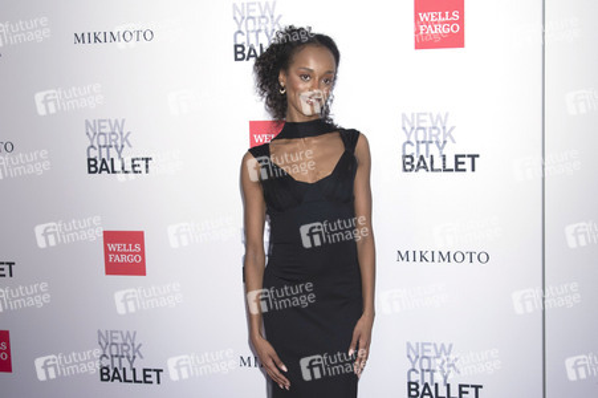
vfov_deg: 35.0
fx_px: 631
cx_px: 299
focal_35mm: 38
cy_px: 199
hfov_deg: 50.7
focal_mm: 38
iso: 640
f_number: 6.3
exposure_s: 1/200
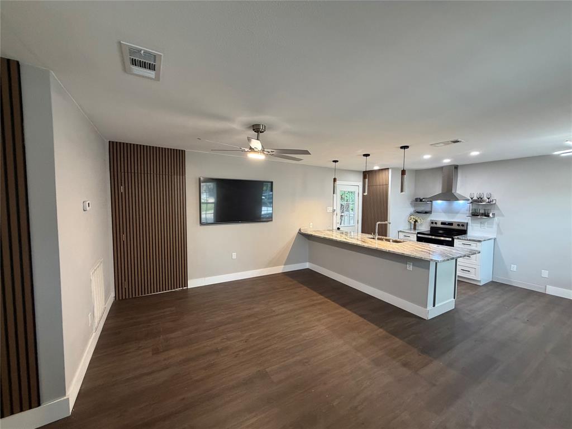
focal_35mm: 14
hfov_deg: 102.1
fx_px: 231
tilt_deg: -4.5
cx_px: 286
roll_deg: +0.0
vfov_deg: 85.7
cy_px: 214
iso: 320
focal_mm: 2.22
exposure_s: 1/60
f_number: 2.2
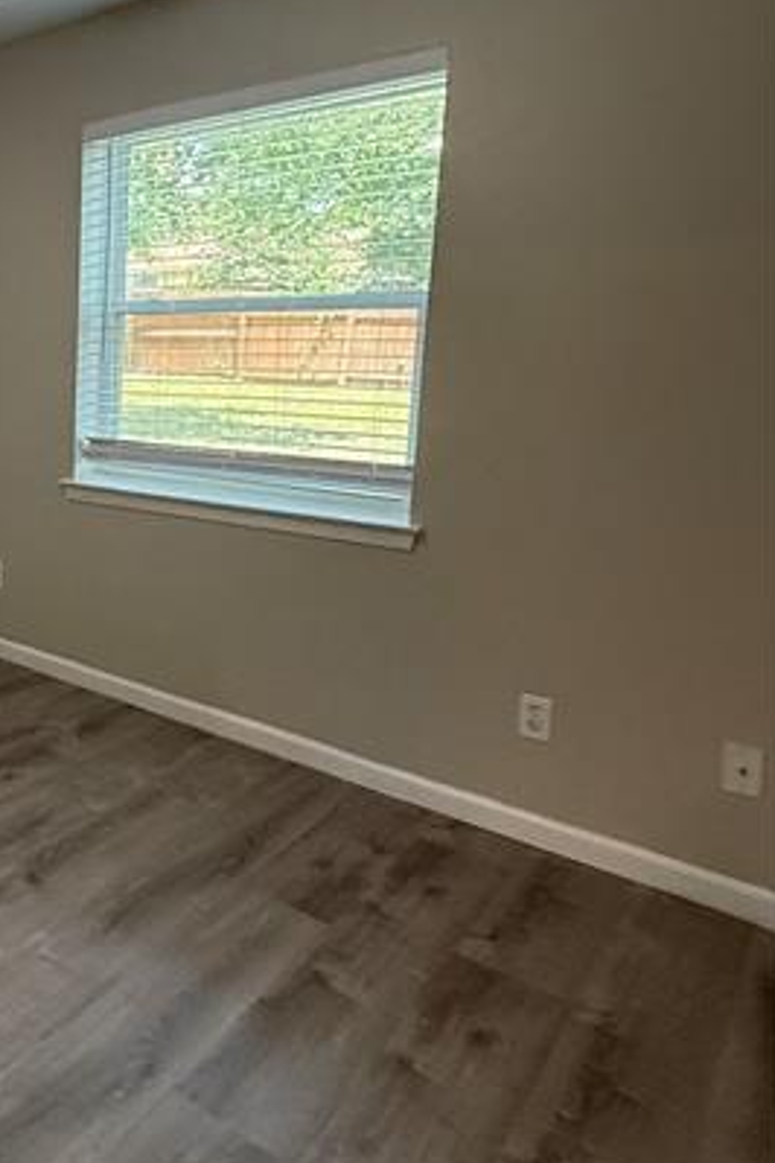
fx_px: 904
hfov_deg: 39.0
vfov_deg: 65.0
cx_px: -58
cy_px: 481
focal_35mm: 28
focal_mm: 2.22
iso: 640
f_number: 2.2
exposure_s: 1/120
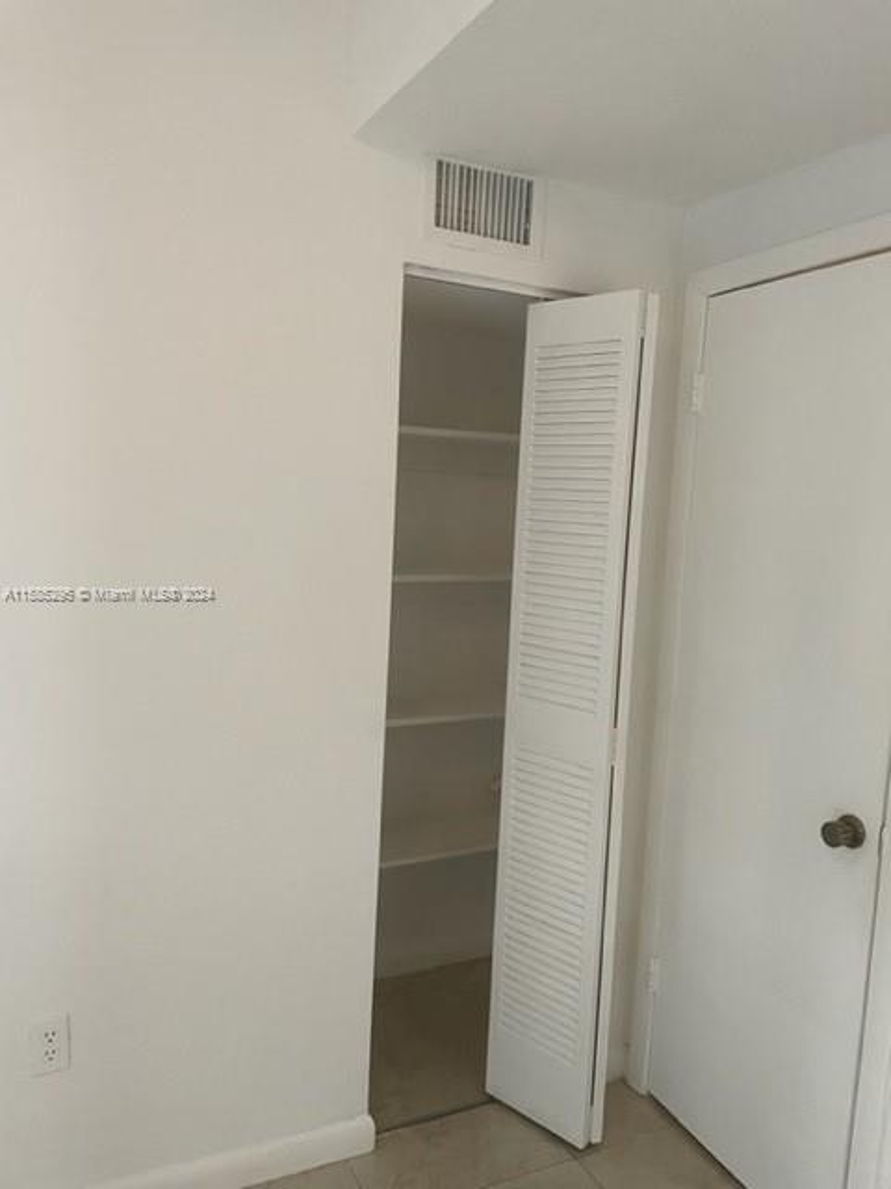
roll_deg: -2.5
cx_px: 446
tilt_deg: -2.3
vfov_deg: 67.3
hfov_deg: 53.1
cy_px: 594
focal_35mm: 26
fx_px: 892
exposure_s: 1/60
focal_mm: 4.2
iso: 125
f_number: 1.6
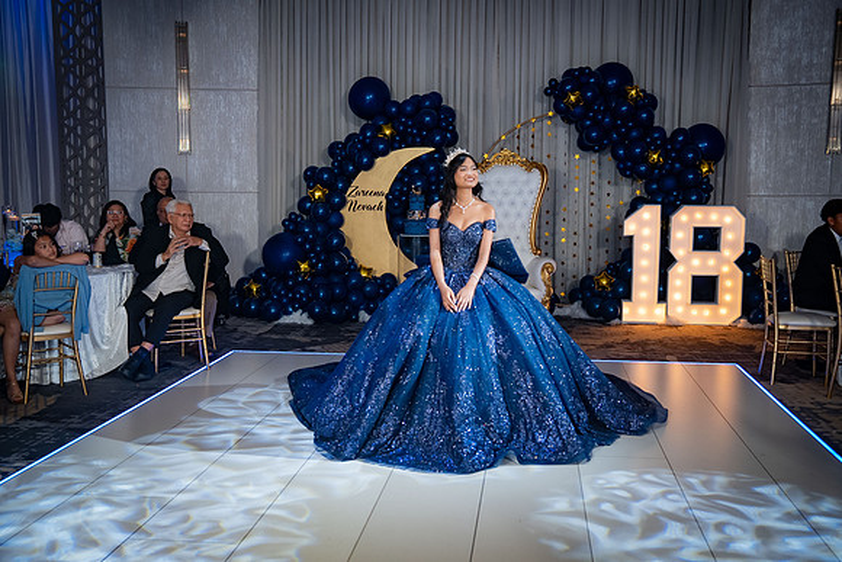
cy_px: 281
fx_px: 936
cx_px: 421
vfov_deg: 33.4
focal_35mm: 40
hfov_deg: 48.4
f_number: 4
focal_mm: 40
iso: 800
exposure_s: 1/160
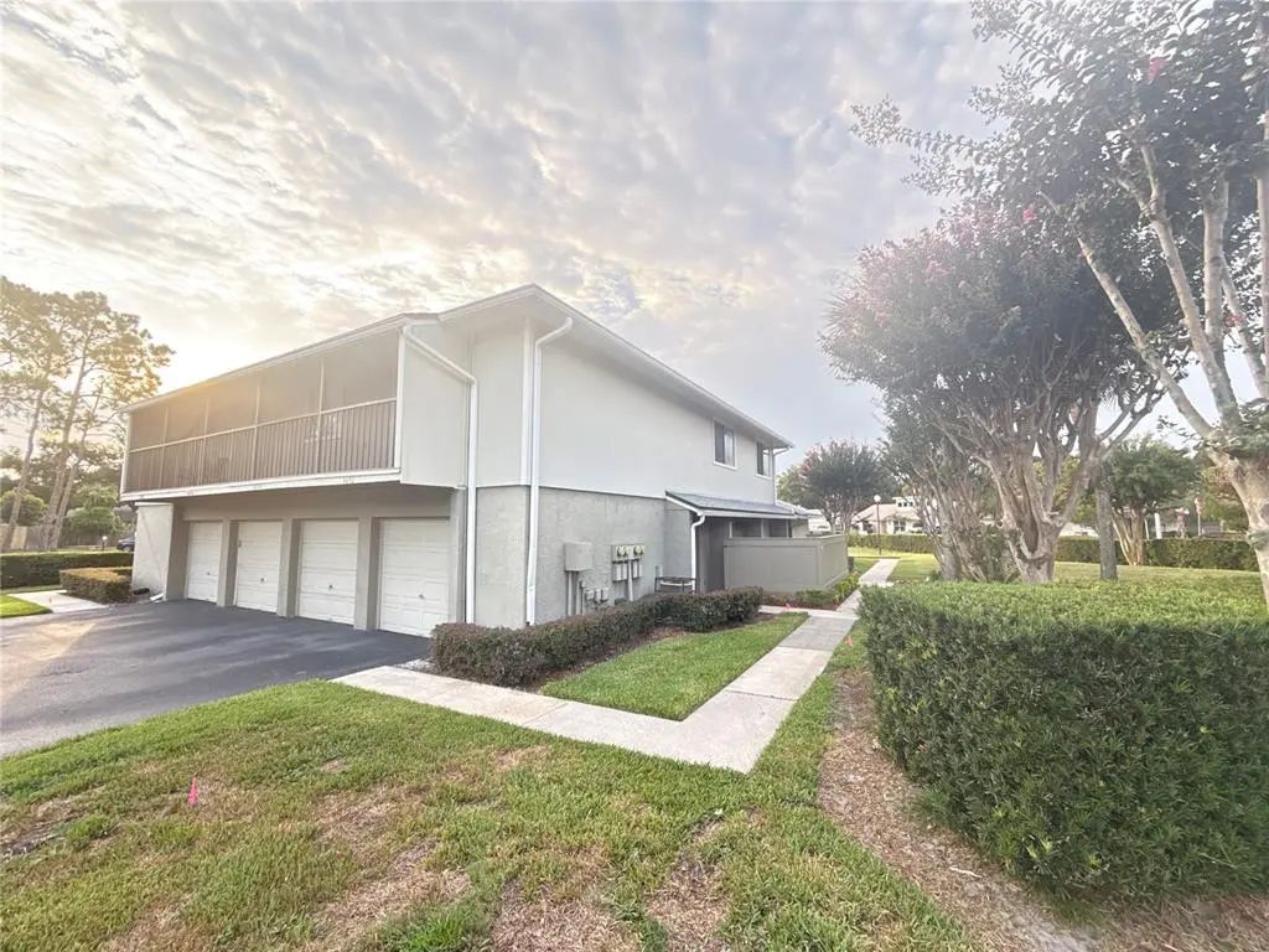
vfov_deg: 85.7
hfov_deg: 102.1
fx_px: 513
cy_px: 476
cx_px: 634
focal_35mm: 14
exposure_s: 1/99
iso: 80
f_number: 2.2
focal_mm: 2.22
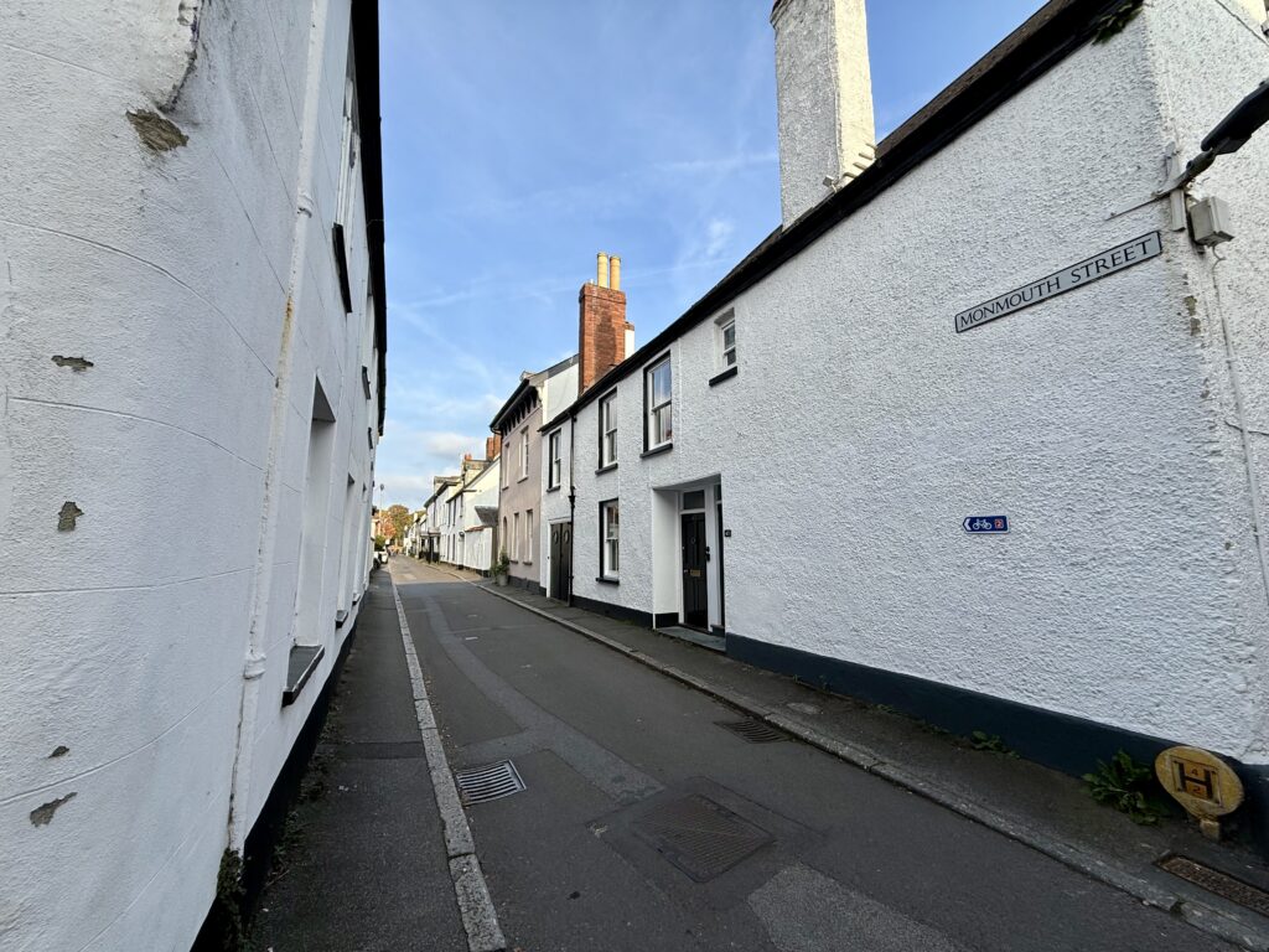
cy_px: 476
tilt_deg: +8.8
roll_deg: +0.4
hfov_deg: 102.1
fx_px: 513
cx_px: 634
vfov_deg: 85.7
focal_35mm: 14
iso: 50
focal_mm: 2.22
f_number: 2.2
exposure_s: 1/901
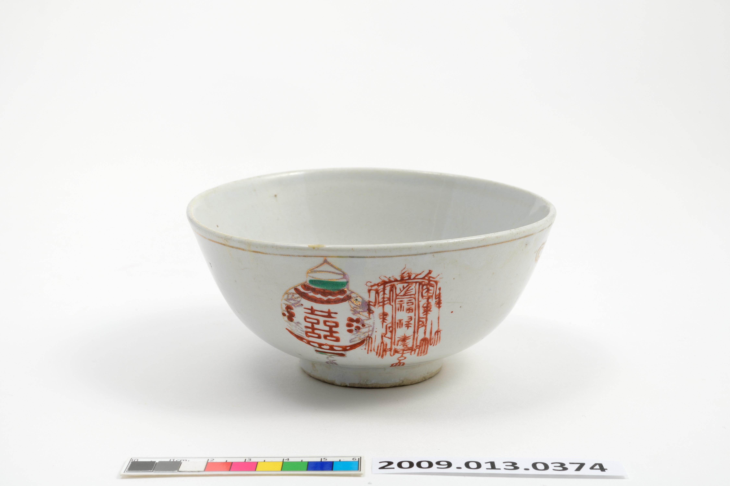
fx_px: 1217
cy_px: 243
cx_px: 365
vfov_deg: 22.6
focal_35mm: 60
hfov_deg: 33.4
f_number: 22
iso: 100
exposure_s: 1/60
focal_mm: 60
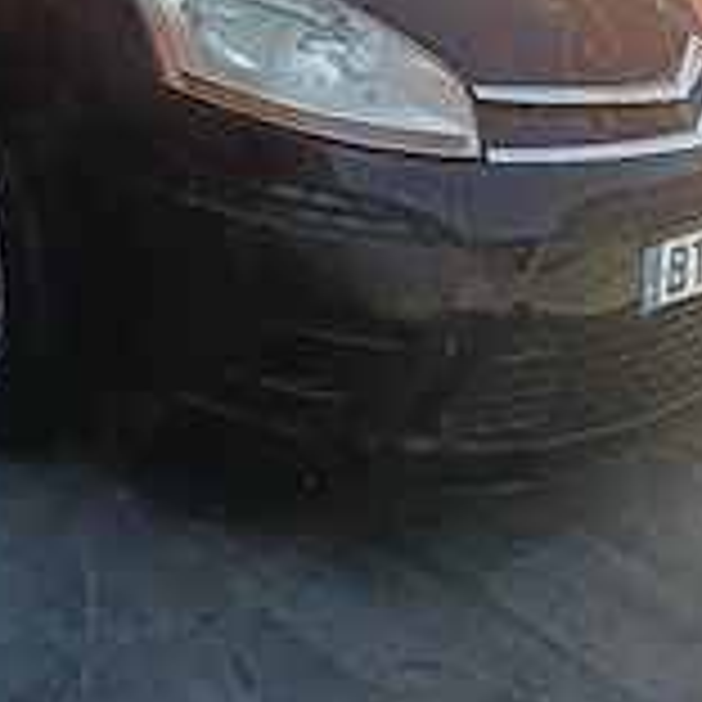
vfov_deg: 25.2
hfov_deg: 27.4
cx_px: 108
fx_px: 1400
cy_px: -148
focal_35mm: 61
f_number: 1.8
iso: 50
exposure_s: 1/238
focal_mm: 3.98
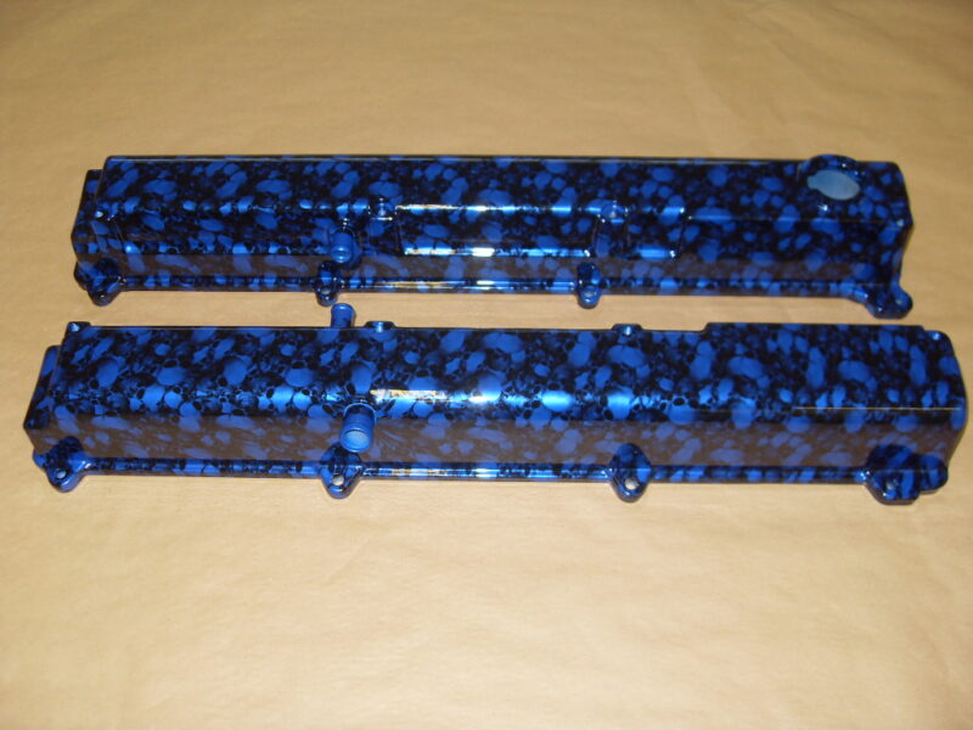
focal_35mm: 35
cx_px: 486
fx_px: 984
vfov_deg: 40.7
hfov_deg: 52.6
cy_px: 365
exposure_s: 1/45
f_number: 2.8
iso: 100
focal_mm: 6.3
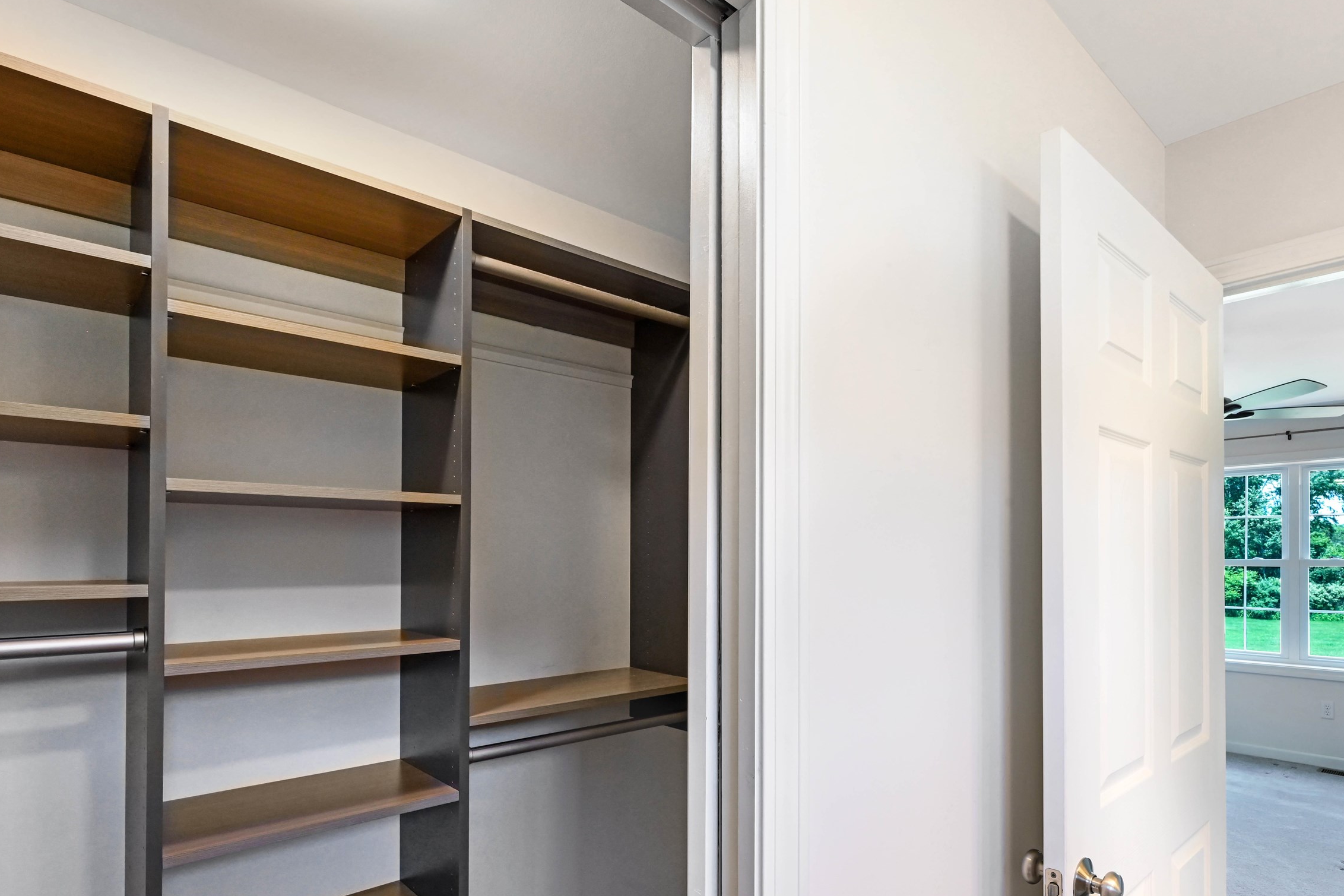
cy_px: 552
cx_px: 820
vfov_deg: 63.8
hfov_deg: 85.6
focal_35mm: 19
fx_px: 709
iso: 1000
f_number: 14
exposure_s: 1/100
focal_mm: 14
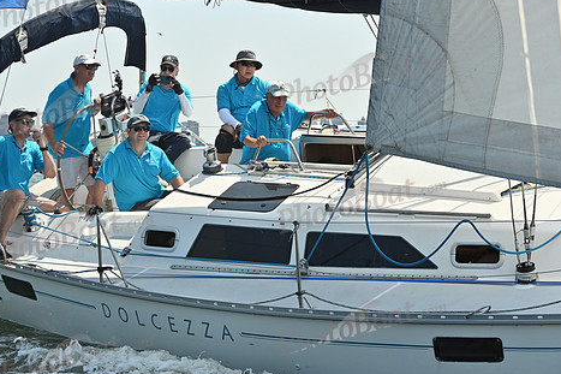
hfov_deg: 23.3
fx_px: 1355
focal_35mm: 87
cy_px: 157
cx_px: 216
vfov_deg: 15.7
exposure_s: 1/1250
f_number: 8
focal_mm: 70
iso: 320
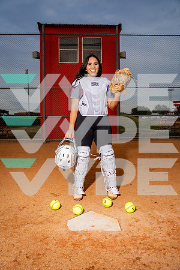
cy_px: 135
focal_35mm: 29
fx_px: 217
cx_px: 90
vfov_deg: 63.7
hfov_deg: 45.0
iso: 200
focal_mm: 29
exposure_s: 1/1600
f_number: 4
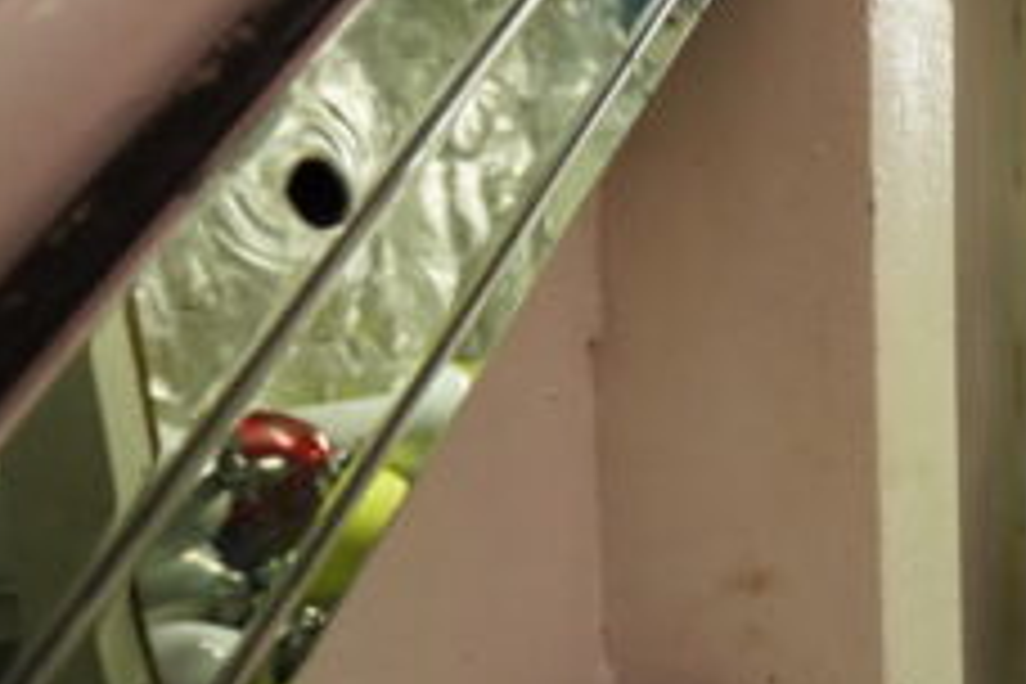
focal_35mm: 54
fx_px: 1539
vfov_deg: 24.9
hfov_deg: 25.1
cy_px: 454
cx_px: 1638
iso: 3200
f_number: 4
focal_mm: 16
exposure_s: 1/80
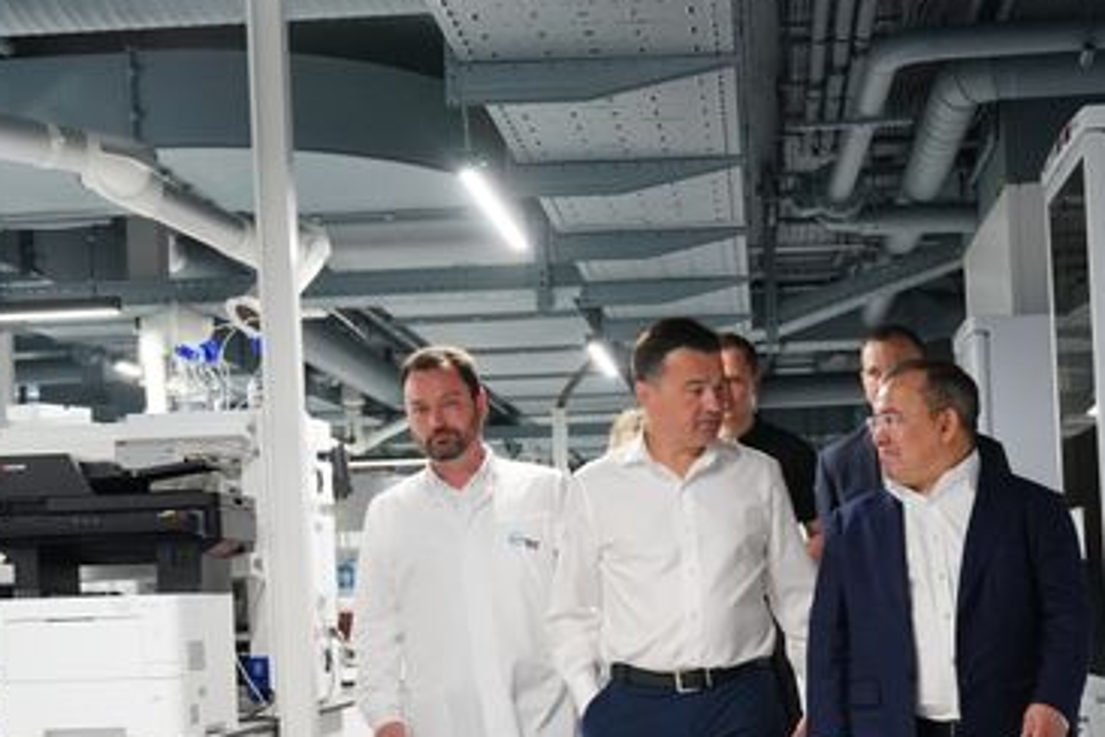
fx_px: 1934
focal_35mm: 63
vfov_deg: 21.3
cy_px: 586
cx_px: 726
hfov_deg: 31.7
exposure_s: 1/320
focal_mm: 33
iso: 4000
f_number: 4.5
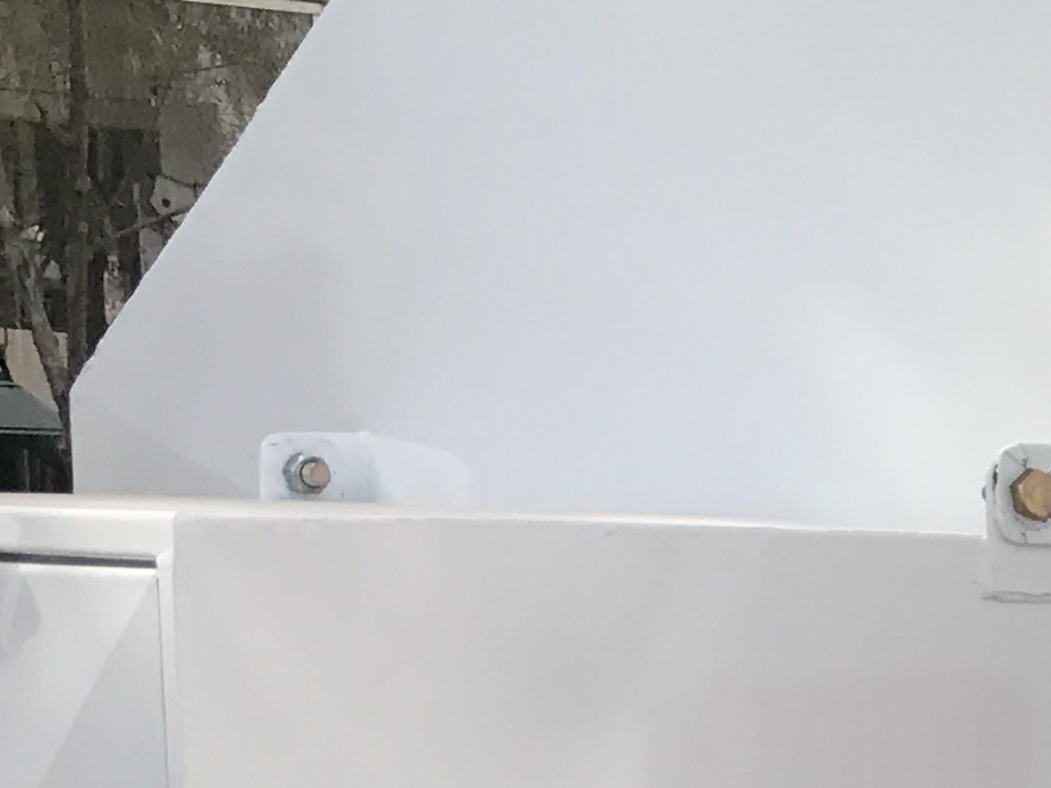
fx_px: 4311
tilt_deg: -9.8
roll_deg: -2.4
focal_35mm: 142
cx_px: 2154
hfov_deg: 12.2
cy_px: 1322
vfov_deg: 10.0
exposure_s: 1/997
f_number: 1.8
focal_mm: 3.99
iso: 20
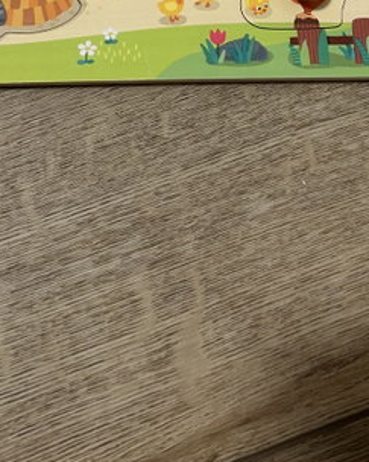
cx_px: 159
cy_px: -142
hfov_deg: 22.1
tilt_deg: -68.0
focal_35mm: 69
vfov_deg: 24.1
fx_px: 942
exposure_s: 1/50
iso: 125
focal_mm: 5.7
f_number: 1.5
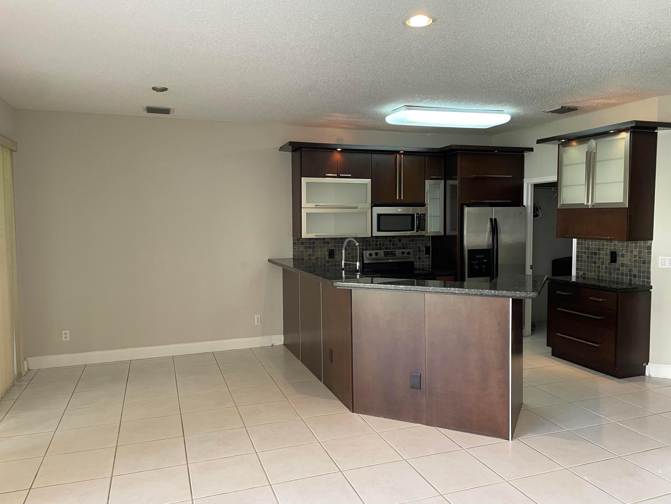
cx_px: 336
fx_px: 504
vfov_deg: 53.1
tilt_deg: -2.9
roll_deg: +0.7
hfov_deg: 67.3
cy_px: 252
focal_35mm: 26
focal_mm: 4.2
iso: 125
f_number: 1.6
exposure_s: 1/60
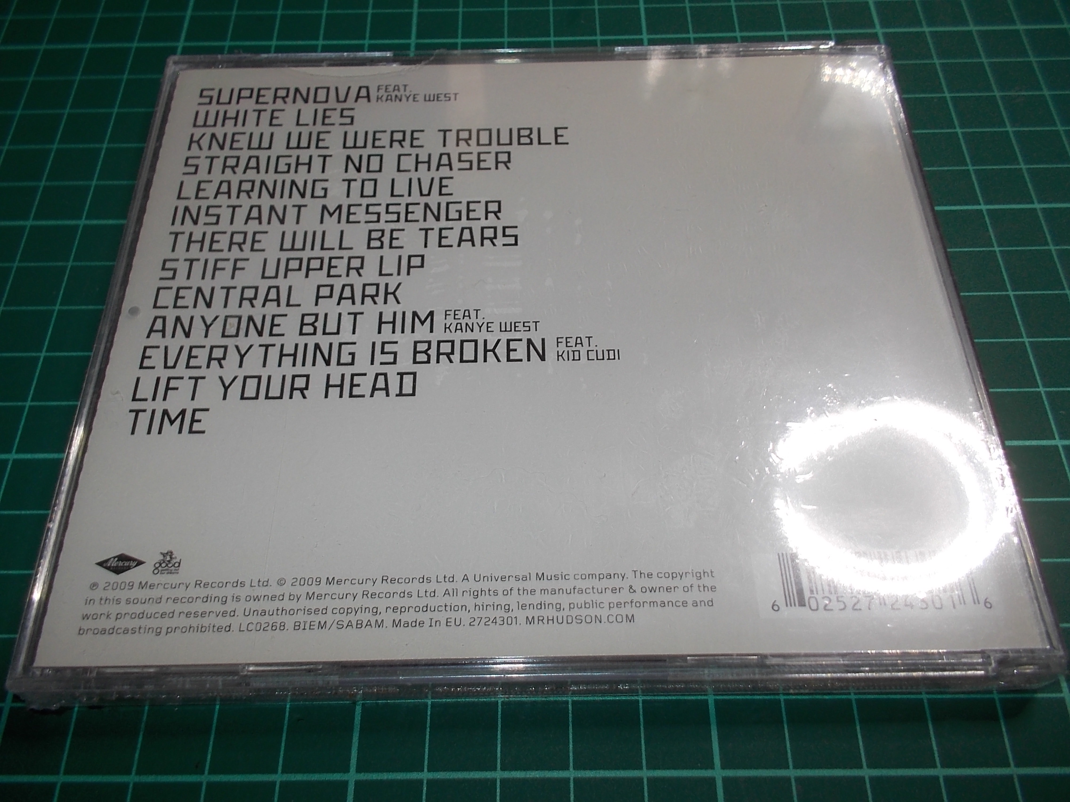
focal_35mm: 29
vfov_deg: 48.2
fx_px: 896
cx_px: 535
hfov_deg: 61.7
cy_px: 401
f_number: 3.3
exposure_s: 1/40
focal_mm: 4.1
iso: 80
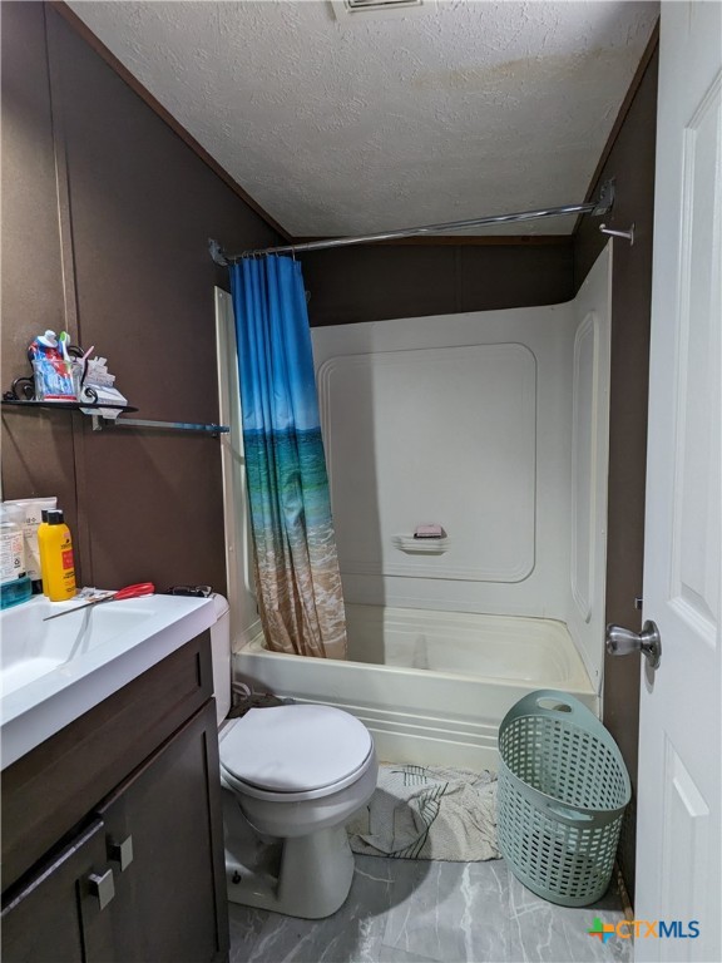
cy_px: 482
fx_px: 445
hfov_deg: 78.1
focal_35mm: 16
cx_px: 361
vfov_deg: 94.5
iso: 90
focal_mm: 2.35
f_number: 2.2
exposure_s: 1/24
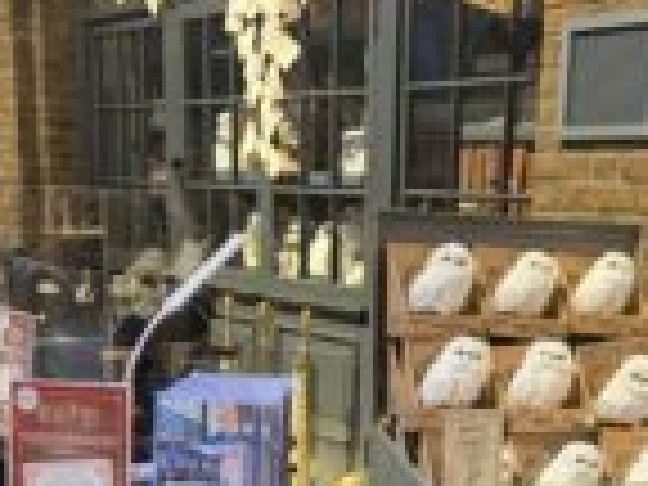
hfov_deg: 32.1
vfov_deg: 23.2
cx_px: 400
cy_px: 508
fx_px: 1123
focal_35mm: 60
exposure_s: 1/40
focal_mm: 6.76
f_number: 1.78
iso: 800
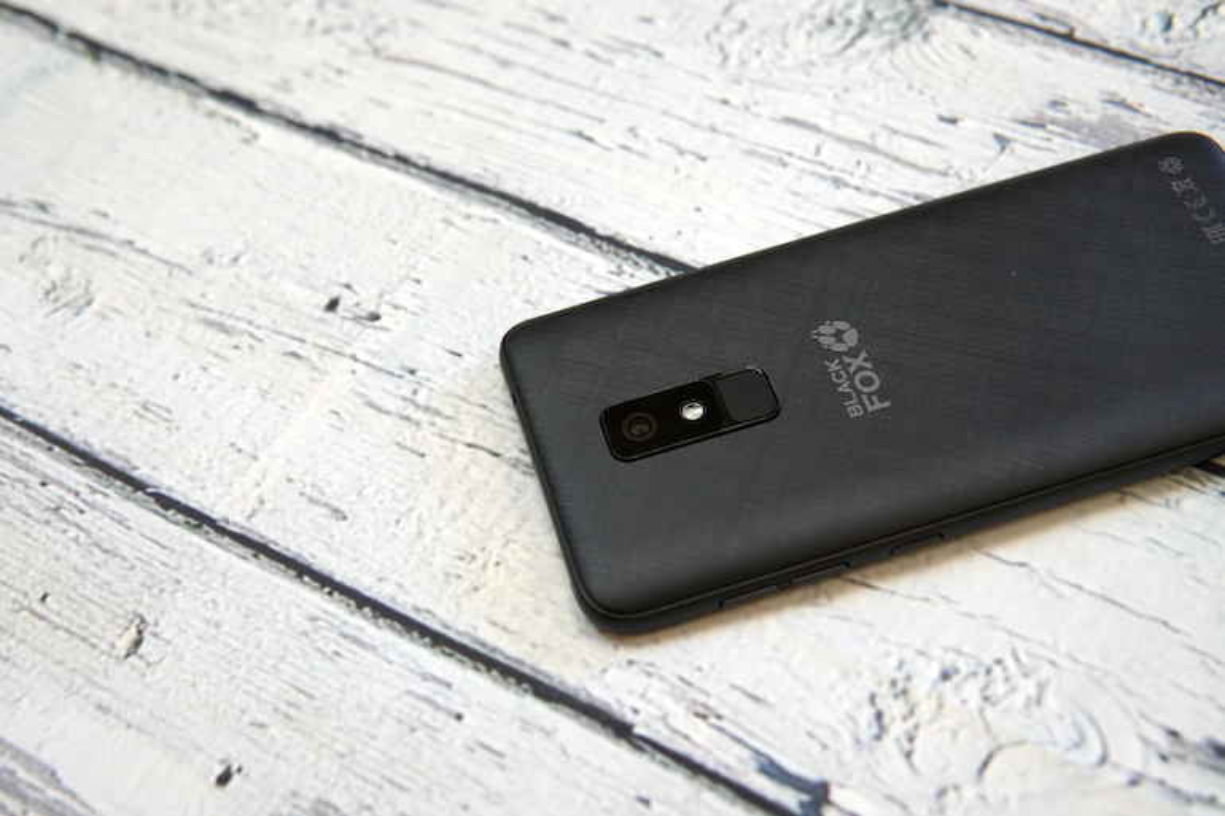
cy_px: 408
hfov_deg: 43.6
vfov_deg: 29.9
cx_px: 612
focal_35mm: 45
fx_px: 1531
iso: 160
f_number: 4
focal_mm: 30
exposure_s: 1/60
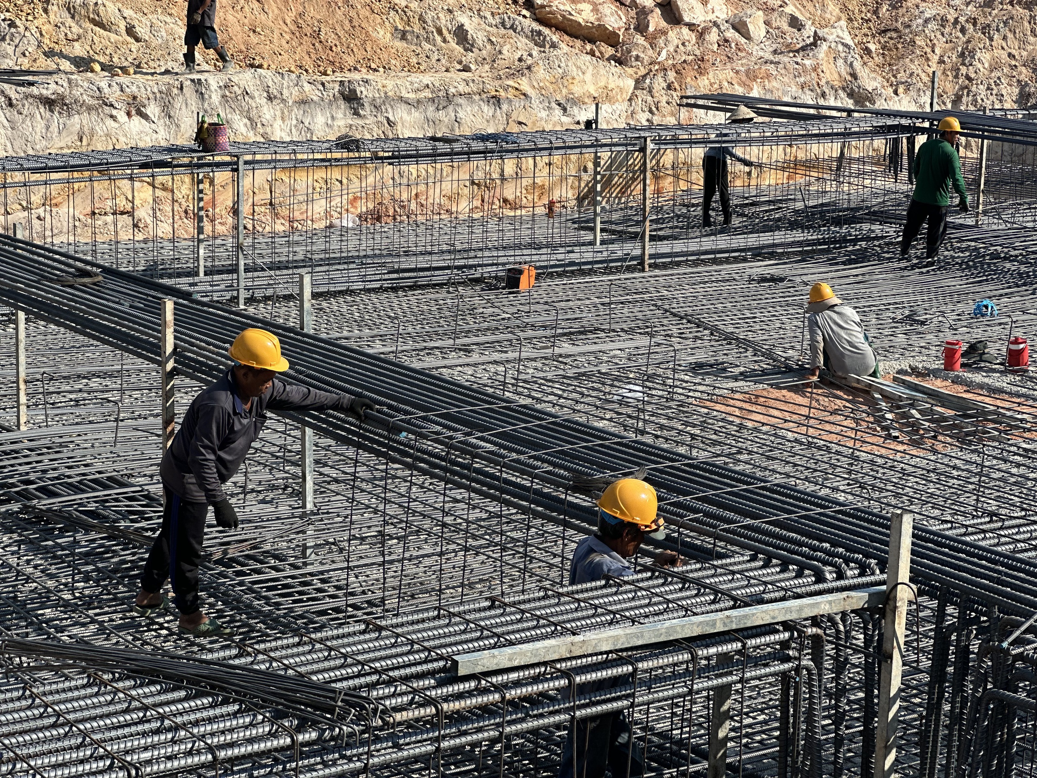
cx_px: 518
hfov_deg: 25.3
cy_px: 389
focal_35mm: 77
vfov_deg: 19.1
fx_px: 2307
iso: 32
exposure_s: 1/573
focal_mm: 9
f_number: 2.8
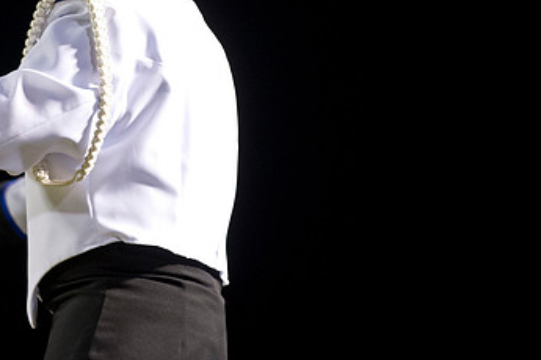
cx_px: 108
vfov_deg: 4.7
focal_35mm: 294
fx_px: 4418
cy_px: 81
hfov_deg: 7.0
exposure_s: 1/125
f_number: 3.2
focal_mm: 175
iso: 3200
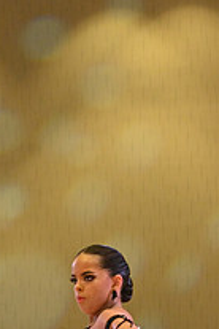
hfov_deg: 5.7
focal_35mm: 238
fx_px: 2172
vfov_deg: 8.6
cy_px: 396
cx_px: -31
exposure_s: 1/400
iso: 4000
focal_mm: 85
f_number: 5.6
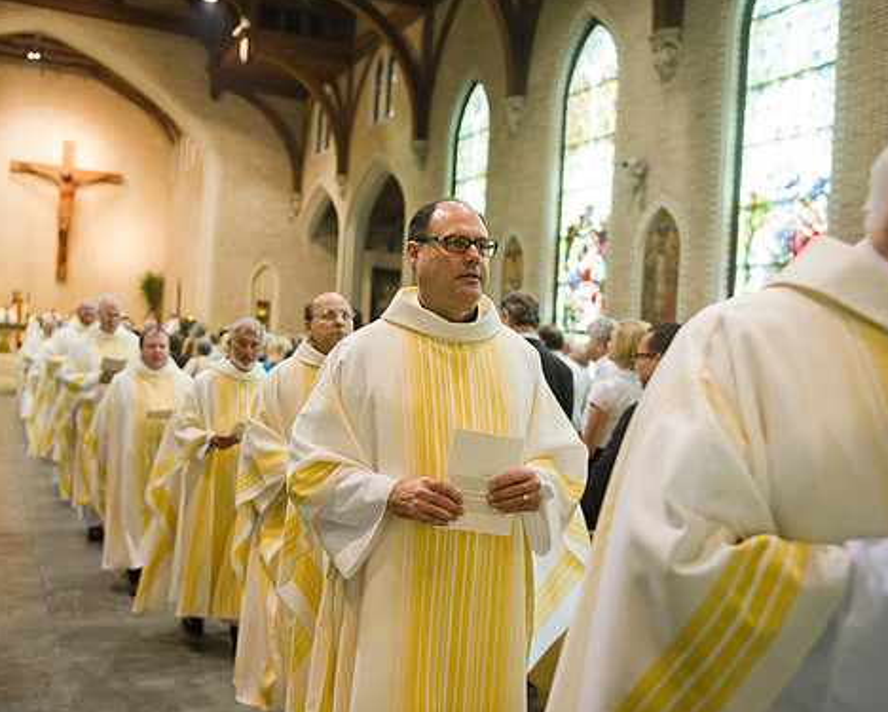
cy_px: 355
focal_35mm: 36
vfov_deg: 41.2
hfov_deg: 50.1
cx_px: 391
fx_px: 947
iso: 2000
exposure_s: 1/125
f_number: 2.8
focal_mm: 31
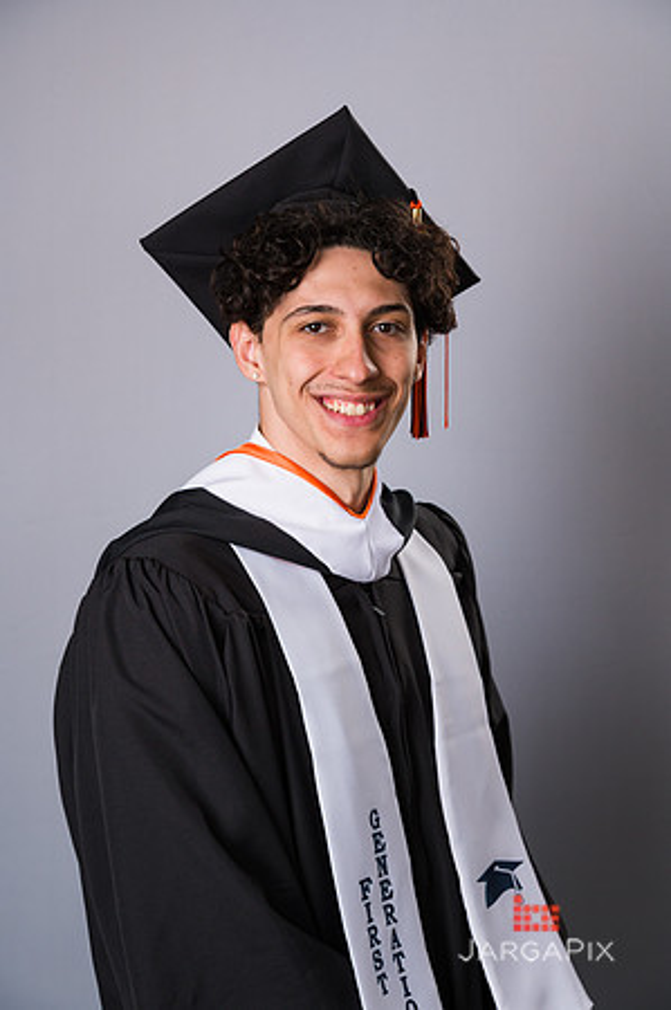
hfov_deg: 12.2
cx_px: 336
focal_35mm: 112
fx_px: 3138
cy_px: 505
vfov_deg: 18.3
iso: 800
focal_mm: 112
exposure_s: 1/200
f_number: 8
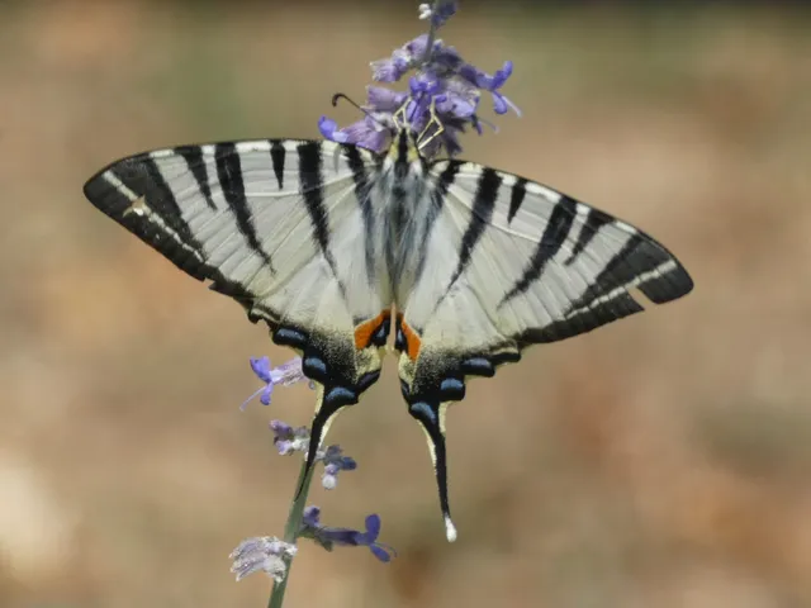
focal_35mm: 642
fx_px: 15041
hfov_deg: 3.1
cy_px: 304
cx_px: 406
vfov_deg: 2.3
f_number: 5.6
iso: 80
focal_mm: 115
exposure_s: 1/125
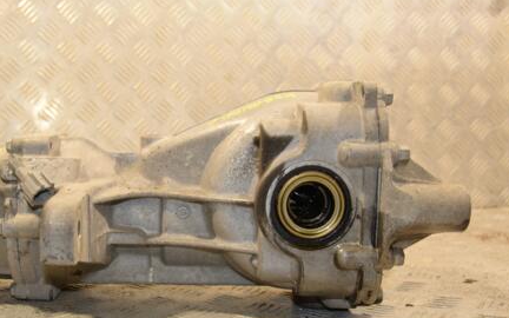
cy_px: 186
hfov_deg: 39.0
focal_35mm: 51
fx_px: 707
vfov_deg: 25.3
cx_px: 163
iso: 800
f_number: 5
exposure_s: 1/160
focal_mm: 24
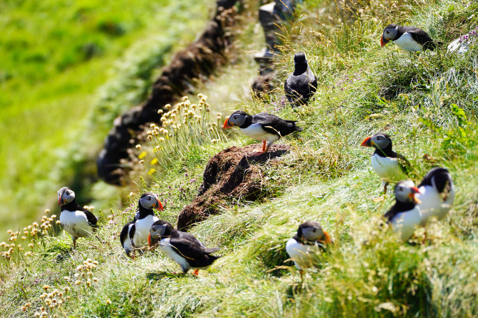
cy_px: 159
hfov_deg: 7.2
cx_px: 239
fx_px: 3823
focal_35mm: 288
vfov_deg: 4.8
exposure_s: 1/320
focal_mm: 192
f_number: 5.6
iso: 100
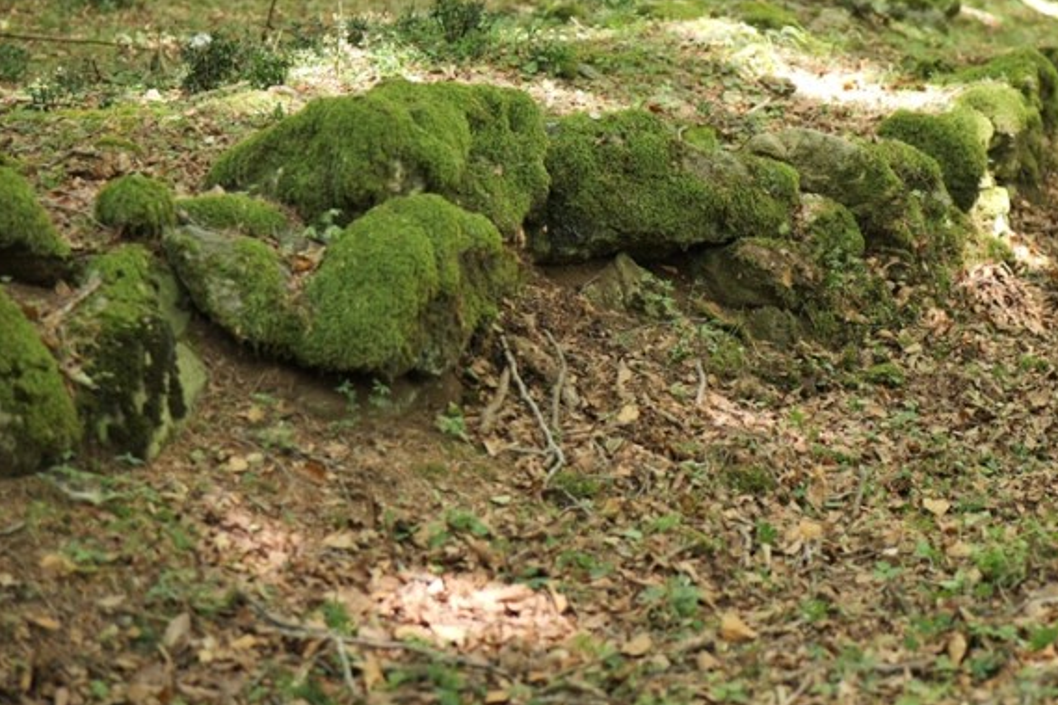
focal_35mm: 90
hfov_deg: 22.4
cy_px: 96
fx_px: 2644
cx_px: 785
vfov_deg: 15.0
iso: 800
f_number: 2.2
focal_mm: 50
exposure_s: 1/100
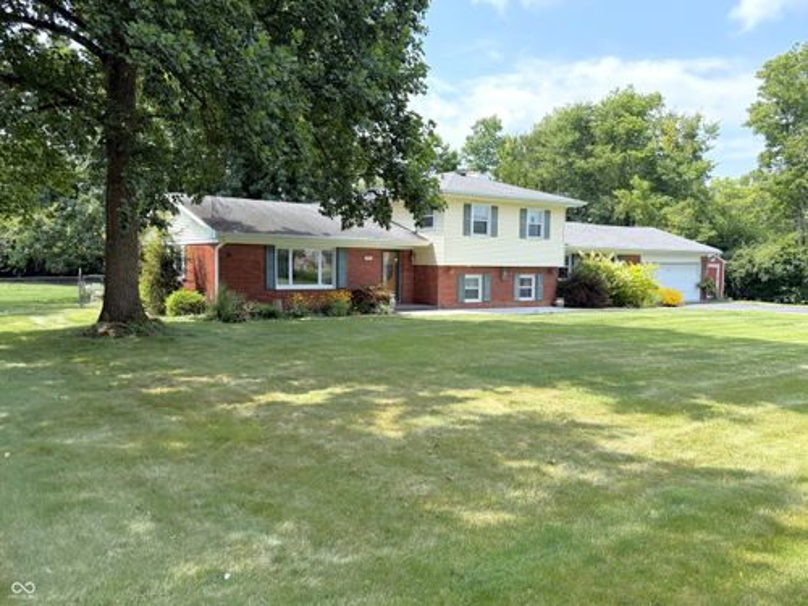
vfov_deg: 48.2
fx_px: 677
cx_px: 404
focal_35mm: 29
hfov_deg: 61.7
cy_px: 303
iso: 100
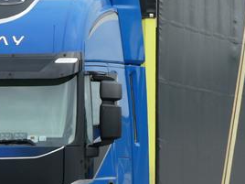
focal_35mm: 598
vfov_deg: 2.5
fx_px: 4232
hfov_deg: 3.3
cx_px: 103
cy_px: 125
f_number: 5.6
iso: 80
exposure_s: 1/200
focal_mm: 35.8
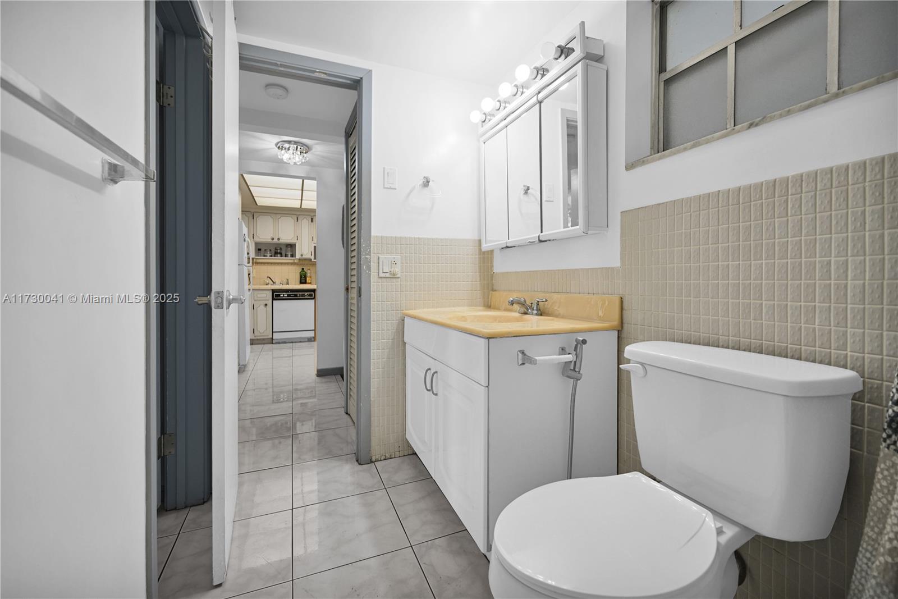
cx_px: 449
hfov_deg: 104.2
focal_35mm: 14
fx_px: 349
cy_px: 300
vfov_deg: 81.2
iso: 110
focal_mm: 14
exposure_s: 1/15
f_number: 4
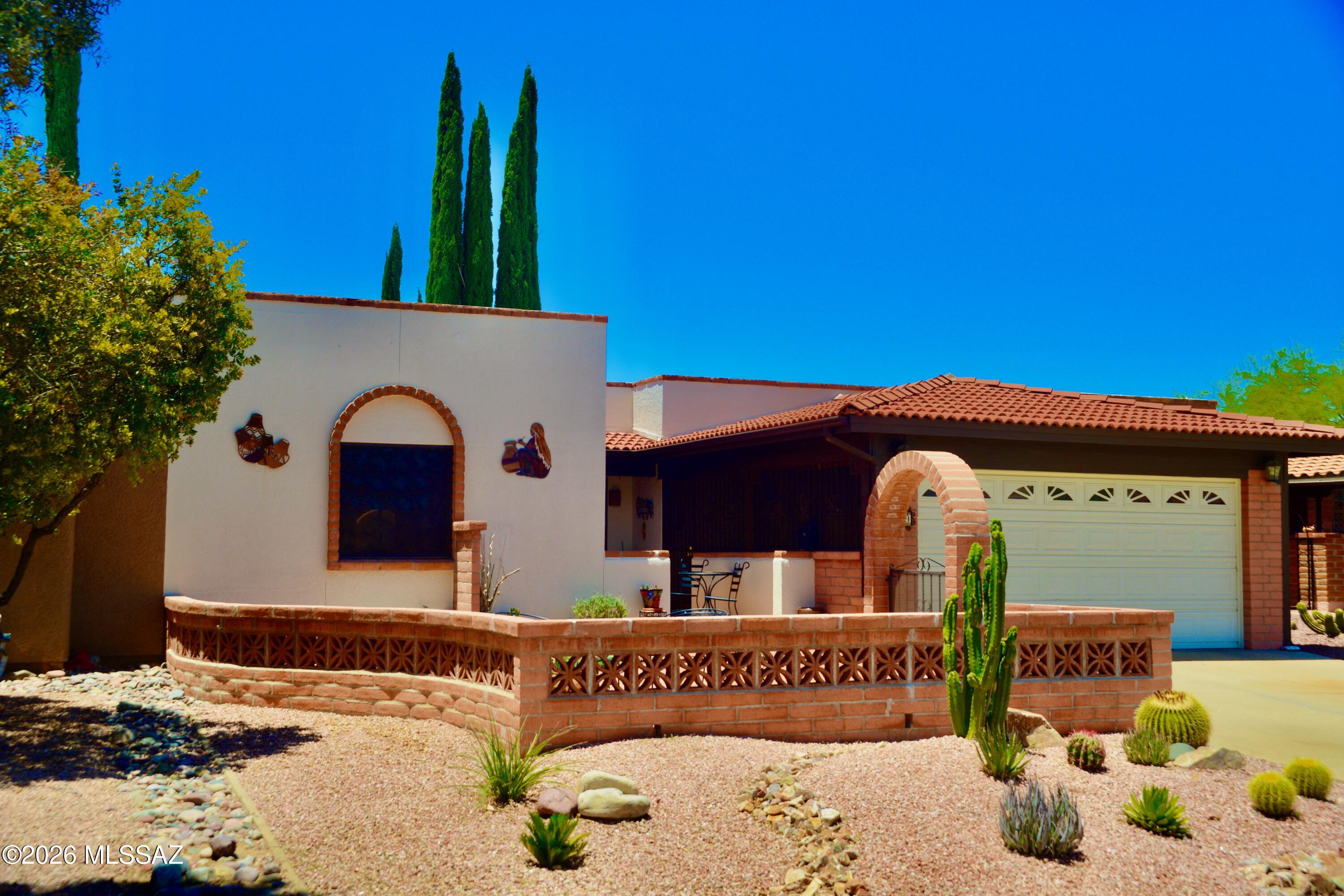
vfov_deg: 35.1
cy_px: 448
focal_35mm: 38
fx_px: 1419
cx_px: 672
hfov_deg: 50.7
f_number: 10
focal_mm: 38
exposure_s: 1/250
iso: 160
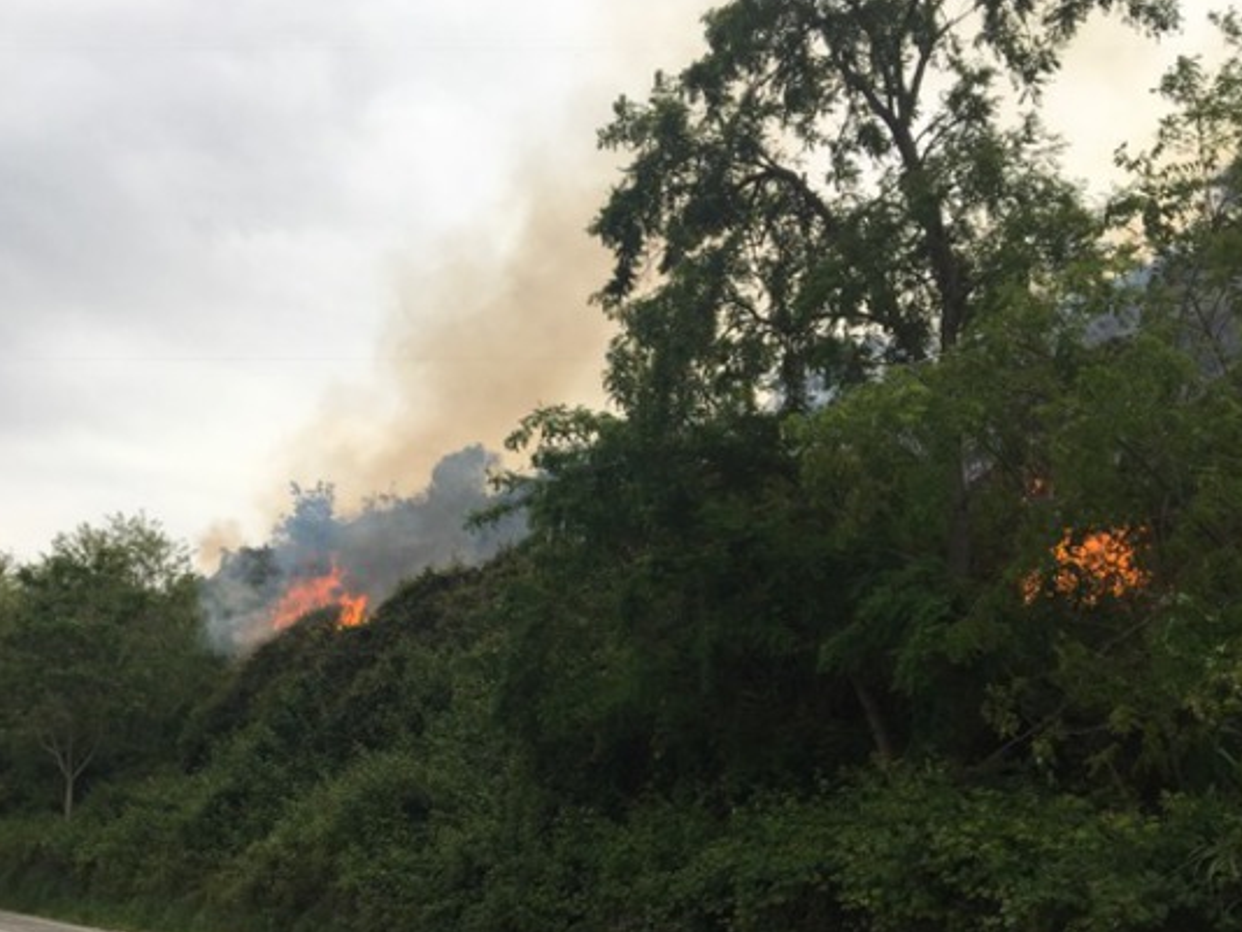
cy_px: 561
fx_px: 1364
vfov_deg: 37.6
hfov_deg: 48.7
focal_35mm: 38
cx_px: 514
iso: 25
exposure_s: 1/509
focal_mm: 4.15
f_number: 2.2
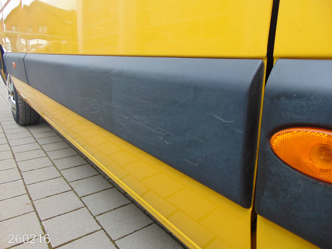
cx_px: 166
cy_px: 124
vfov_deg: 54.9
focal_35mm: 25
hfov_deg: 69.4
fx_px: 240
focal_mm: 4.5
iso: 80
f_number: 3
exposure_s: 1/320
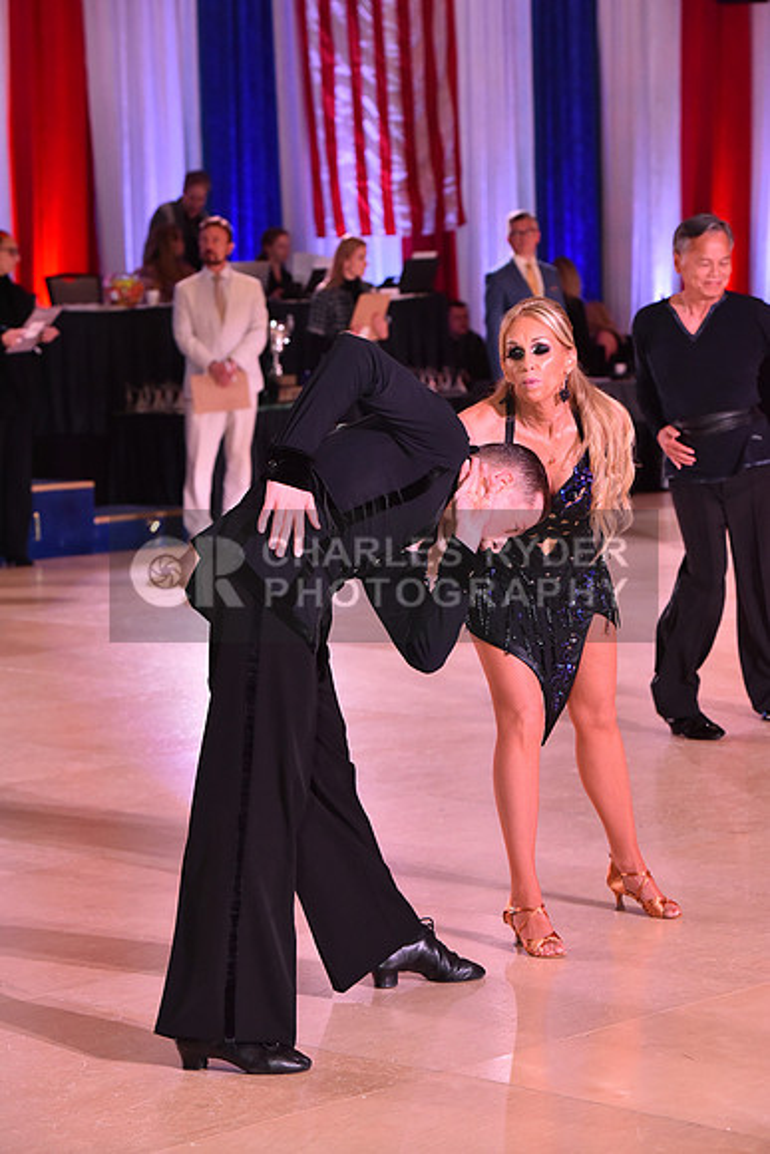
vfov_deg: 18.6
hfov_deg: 12.5
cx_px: 385
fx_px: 3527
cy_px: 577
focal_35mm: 110
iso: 2500
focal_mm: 110
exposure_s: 1/250
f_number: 5.6
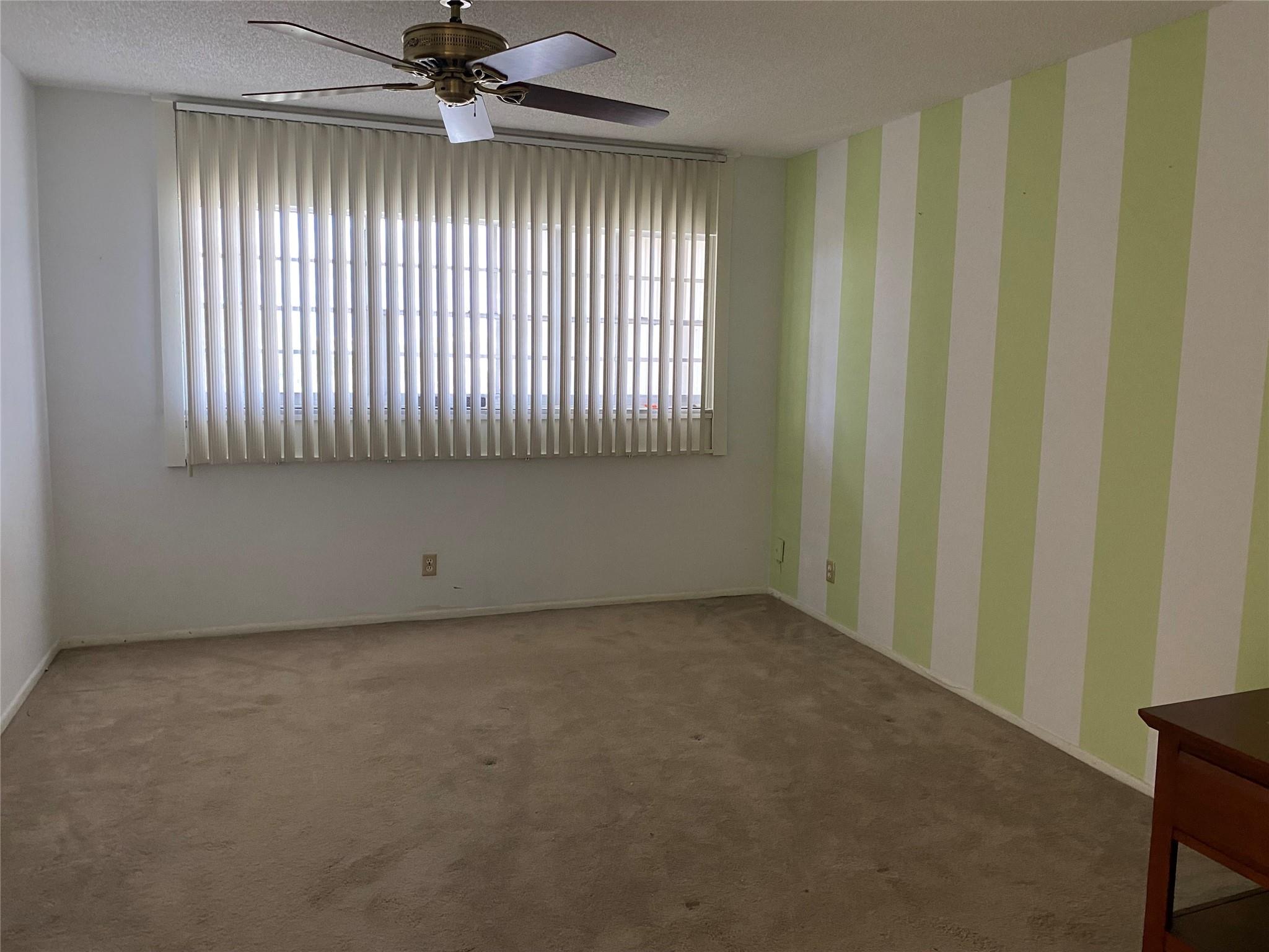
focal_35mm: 26
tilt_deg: -6.8
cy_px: 476
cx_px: 634
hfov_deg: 67.3
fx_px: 953
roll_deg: -1.6
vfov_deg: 53.1
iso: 250
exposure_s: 1/60
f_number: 1.8
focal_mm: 4.25
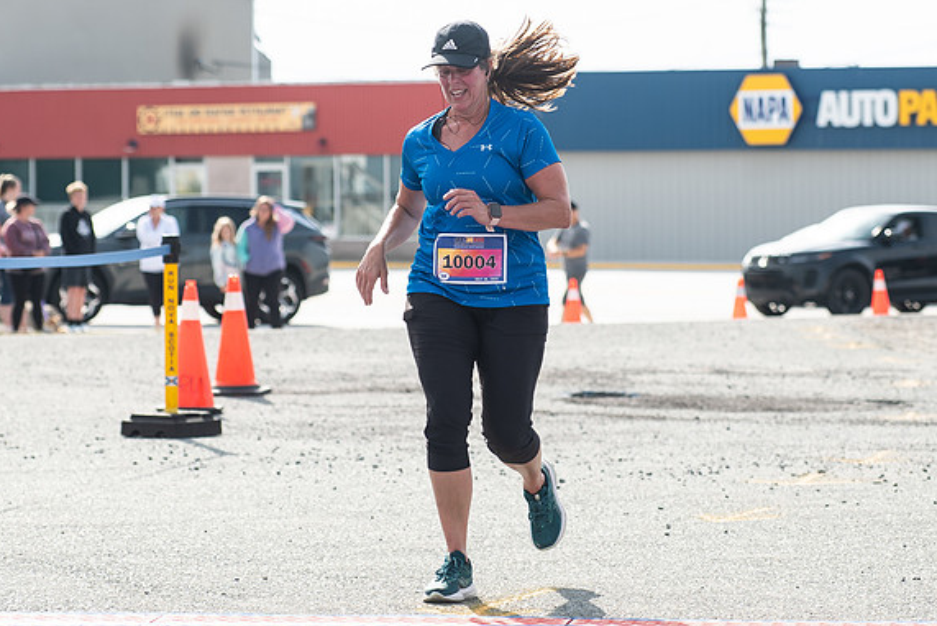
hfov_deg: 12.8
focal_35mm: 161
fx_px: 4191
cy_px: 136
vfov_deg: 8.5
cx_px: 468
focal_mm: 90
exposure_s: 1/1600
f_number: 4.5
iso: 250
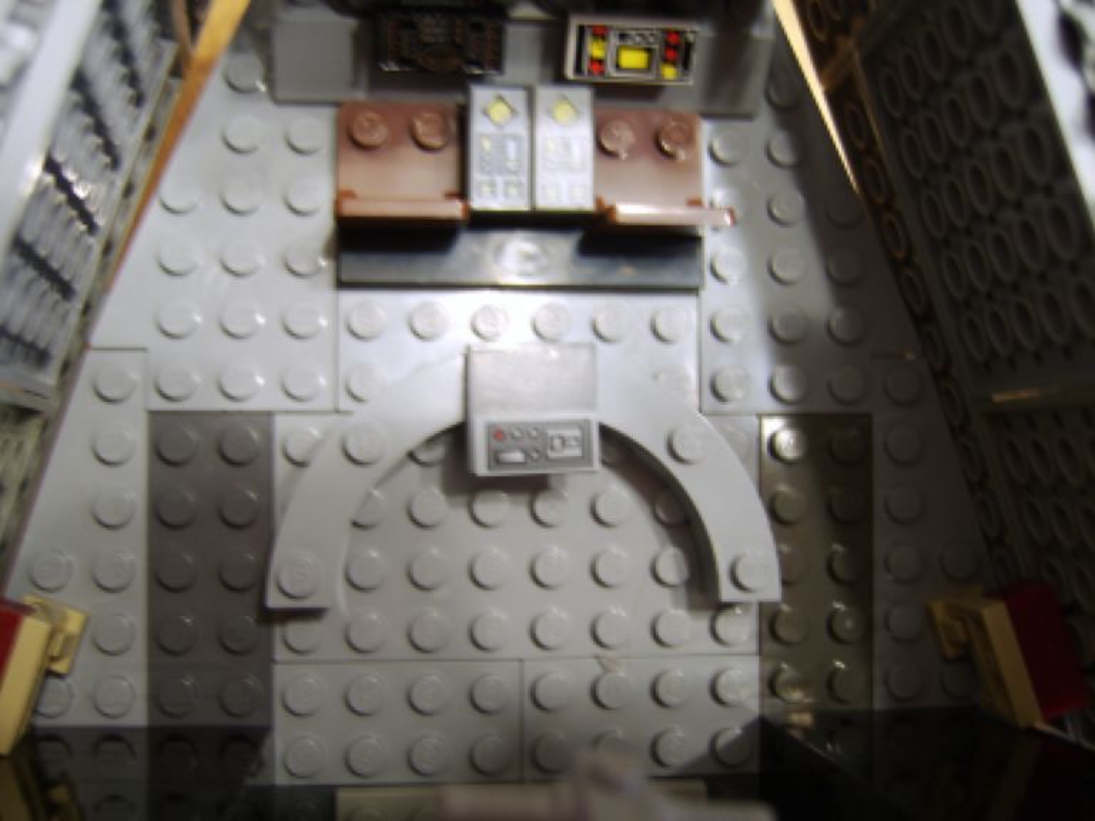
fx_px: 981
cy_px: 410
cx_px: 548
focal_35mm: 31
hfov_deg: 58.4
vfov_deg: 45.4
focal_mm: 8.13
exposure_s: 1/3
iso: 71
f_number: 2.7
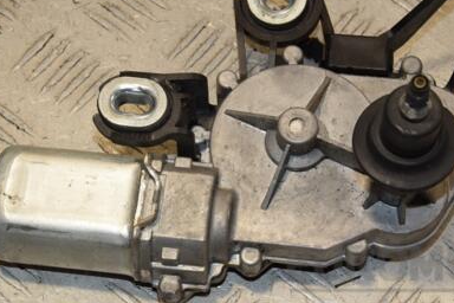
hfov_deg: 16.8
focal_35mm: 122
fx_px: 1538
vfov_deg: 11.2
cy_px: 105
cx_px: 265
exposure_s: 1/200
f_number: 10
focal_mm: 52
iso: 800
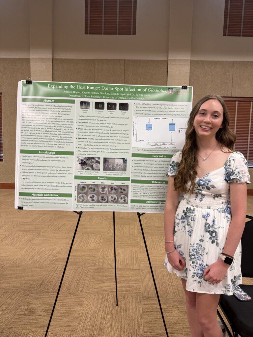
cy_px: 168
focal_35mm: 24
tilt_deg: -6.0
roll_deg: -1.4
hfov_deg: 56.8
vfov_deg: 71.6
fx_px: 234
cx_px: 126
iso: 100
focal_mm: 6.76
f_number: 1.78
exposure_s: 1/60
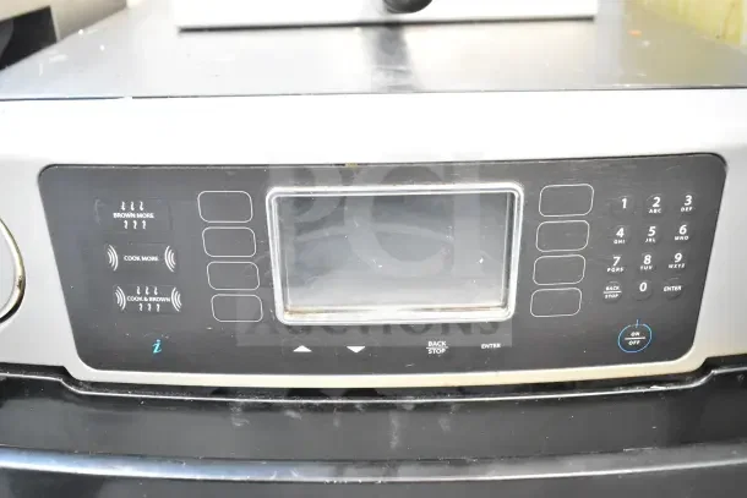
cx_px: 374
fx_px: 716
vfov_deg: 38.4
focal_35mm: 34
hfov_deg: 55.1
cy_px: 249
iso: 3600
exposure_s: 1/40
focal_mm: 23
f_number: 3.8
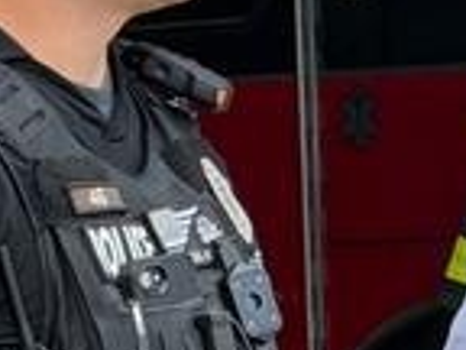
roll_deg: +2.4
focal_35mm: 341
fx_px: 4591
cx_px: 667
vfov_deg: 4.4
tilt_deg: -0.5
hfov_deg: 5.8
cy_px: 113
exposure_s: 1/541
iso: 100
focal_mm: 6.76
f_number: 1.78
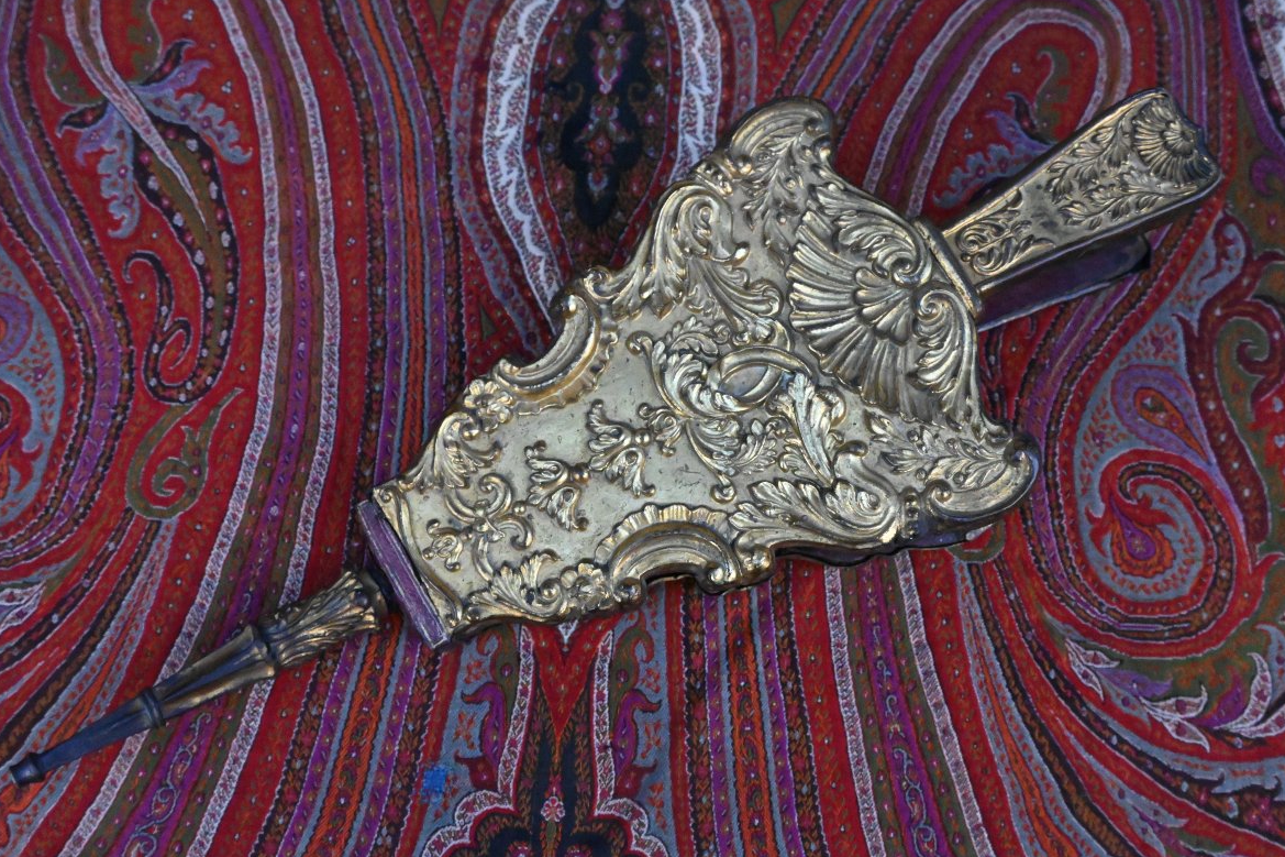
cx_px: 636
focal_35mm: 39
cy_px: 437
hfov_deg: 49.3
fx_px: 1401
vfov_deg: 34.0
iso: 11400
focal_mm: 25.5
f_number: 6.3
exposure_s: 1/4000
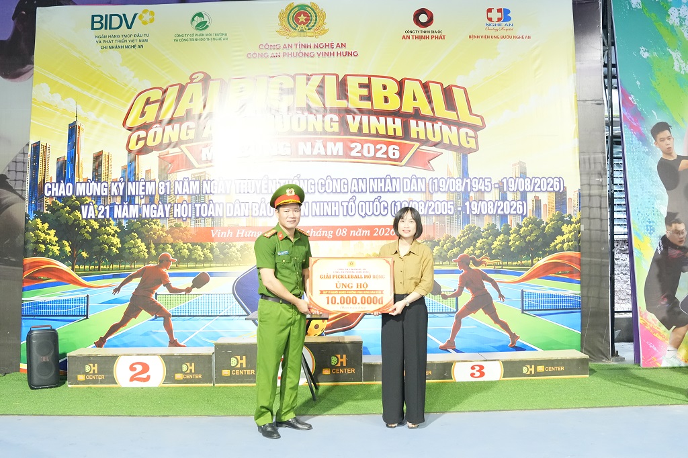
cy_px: 229
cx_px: 344
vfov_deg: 36.8
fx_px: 688
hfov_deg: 53.1
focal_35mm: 36
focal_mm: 24
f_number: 3.5
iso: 3200
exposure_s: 1/60
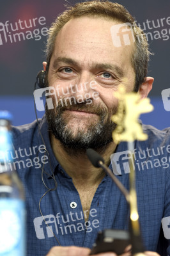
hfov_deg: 7.0
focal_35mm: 195
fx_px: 1384
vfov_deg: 10.6
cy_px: 128
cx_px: 85
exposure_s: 1/400
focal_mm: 130
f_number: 3.2
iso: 640
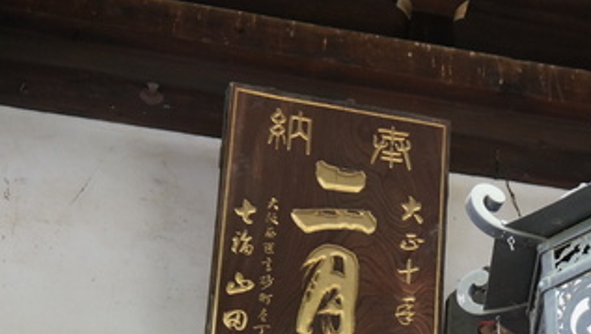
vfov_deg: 13.0
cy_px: 341
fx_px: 1443
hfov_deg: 22.7
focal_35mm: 92
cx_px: 500
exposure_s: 1/60
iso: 640
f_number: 5
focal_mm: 31
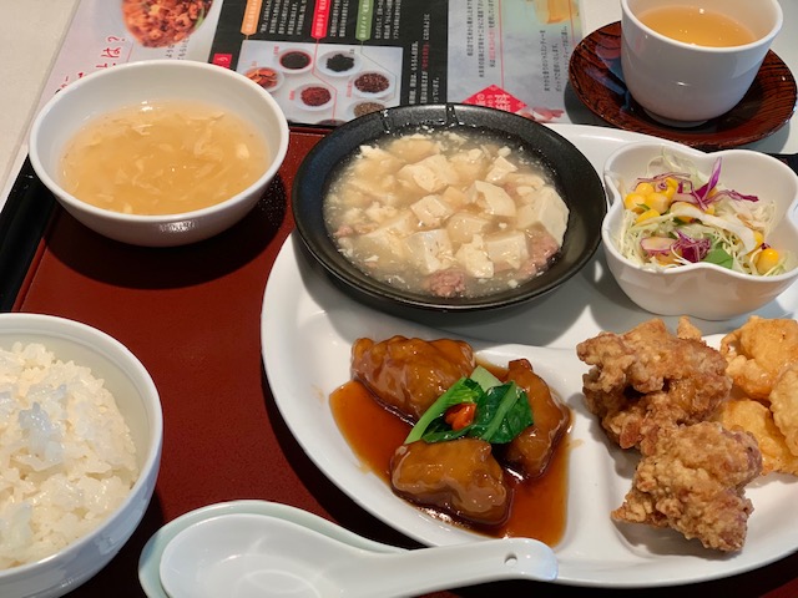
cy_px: 299
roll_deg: -2.8
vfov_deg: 28.0
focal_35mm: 52
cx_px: 399
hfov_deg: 36.8
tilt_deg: -44.8
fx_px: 1199
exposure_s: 1/60
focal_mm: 6
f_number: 2.4
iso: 64
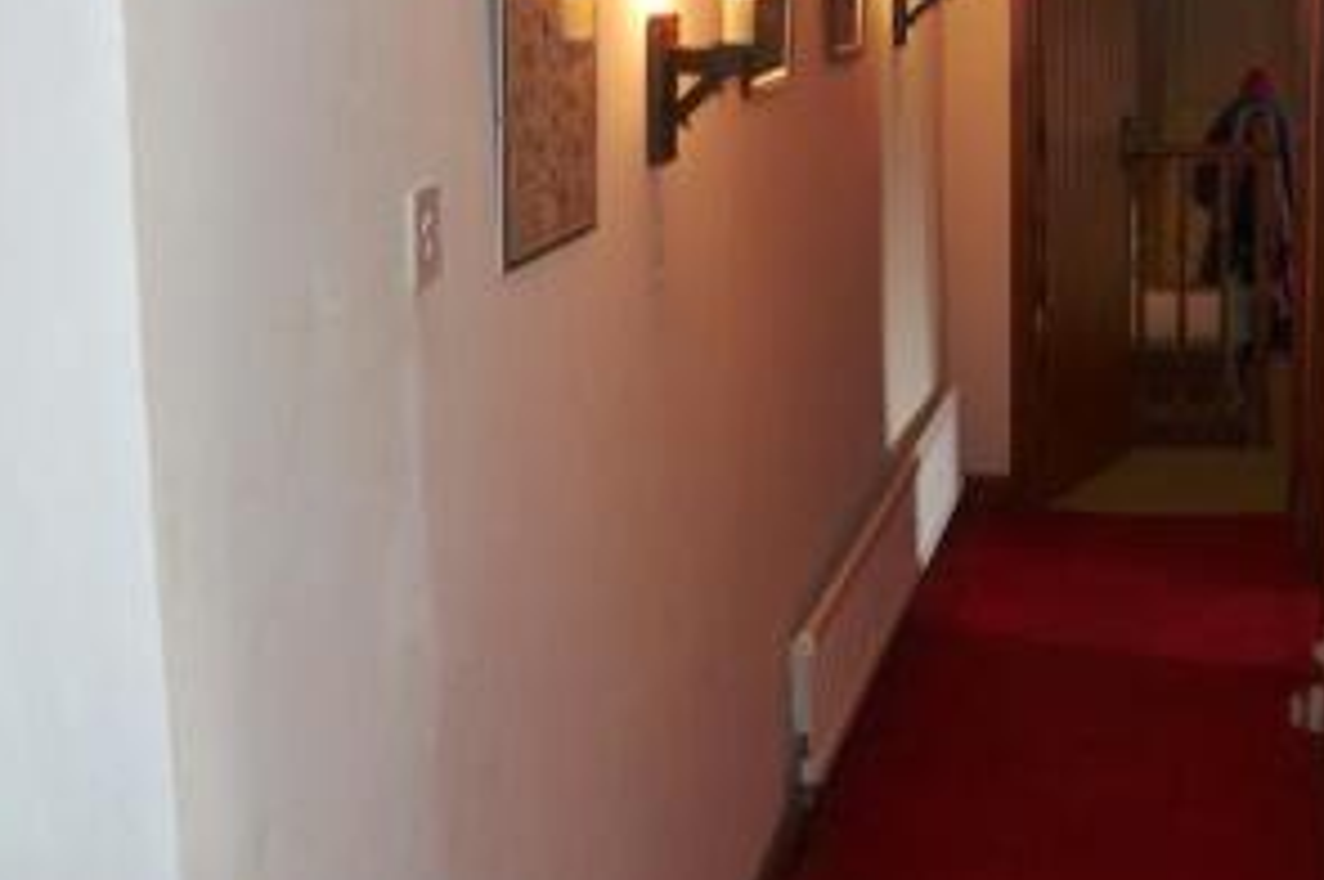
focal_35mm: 60
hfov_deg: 33.4
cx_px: 772
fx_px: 2204
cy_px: 341
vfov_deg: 22.5
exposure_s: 1/60
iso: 400
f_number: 3.5
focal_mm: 18
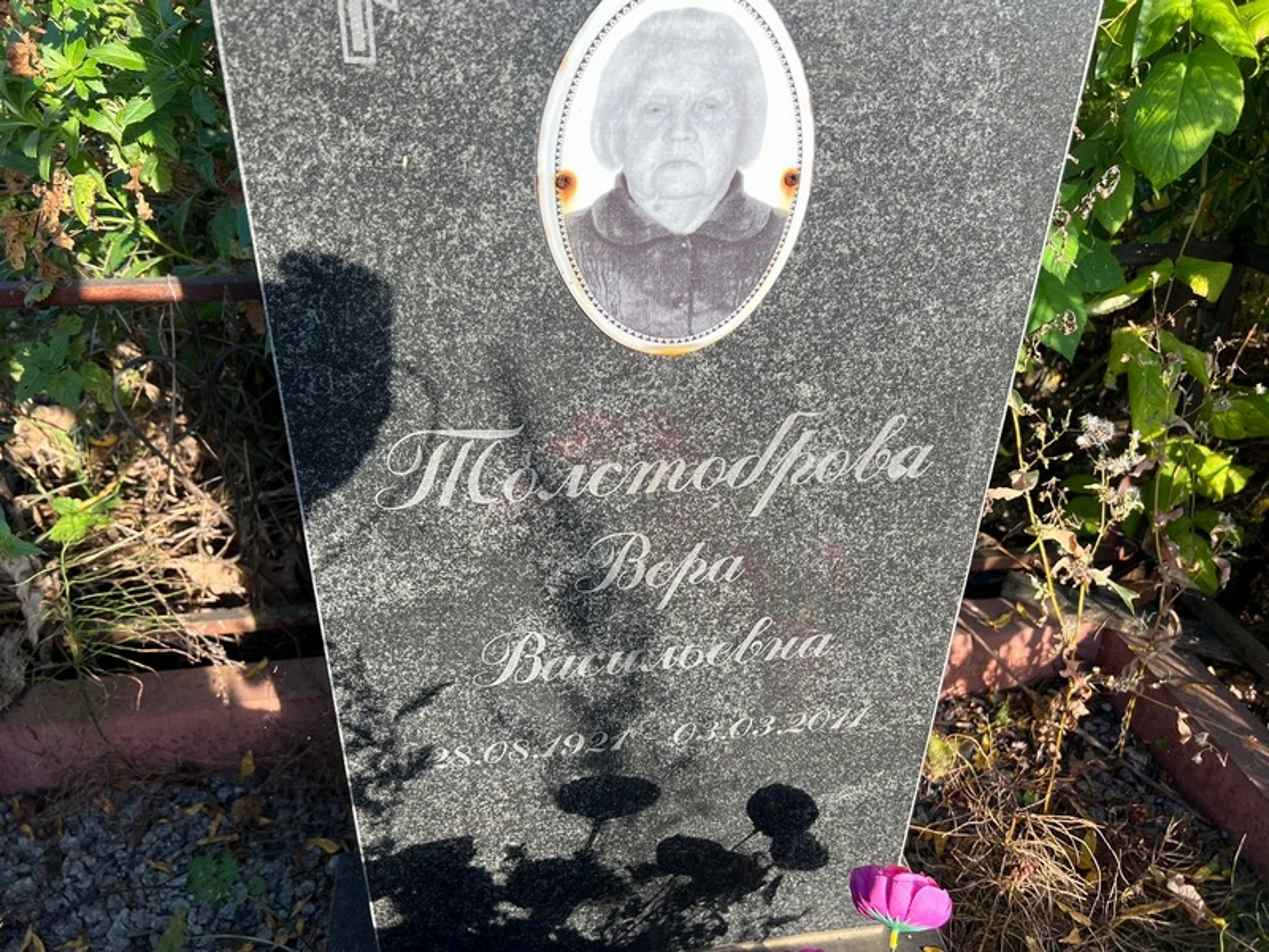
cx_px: 634
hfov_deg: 67.3
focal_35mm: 26
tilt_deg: -27.2
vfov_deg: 53.1
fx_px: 953
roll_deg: +0.2
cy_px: 476
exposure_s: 1/791
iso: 50
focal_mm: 5.7
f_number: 1.5
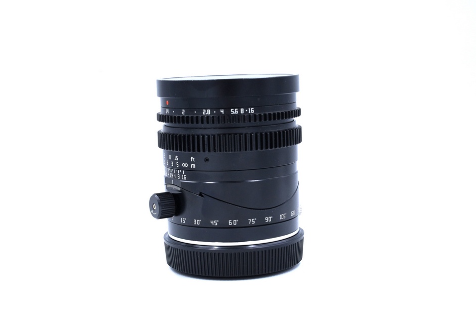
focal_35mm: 58
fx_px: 767
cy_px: 165
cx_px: 232
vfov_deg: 23.4
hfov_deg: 34.5
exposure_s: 1/125
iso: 800
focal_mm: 55
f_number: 14
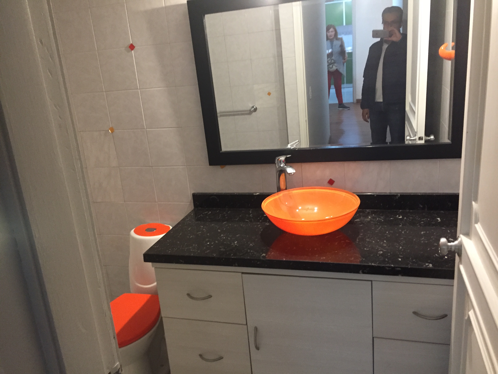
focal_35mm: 29
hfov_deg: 61.7
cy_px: 187
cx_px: 249
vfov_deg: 48.2
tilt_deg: -16.7
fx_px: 417
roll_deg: +5.6
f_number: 2.2
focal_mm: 4.15
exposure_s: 1/15
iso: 250
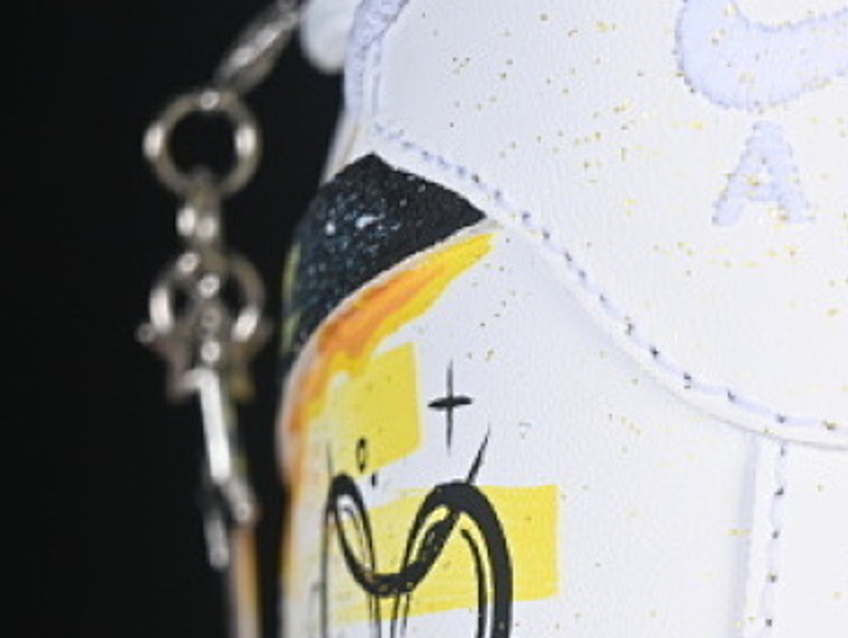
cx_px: 862
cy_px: 650
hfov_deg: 9.3
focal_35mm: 212
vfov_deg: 7.0
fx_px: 5199
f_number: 7.1
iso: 160
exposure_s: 1/80
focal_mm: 50
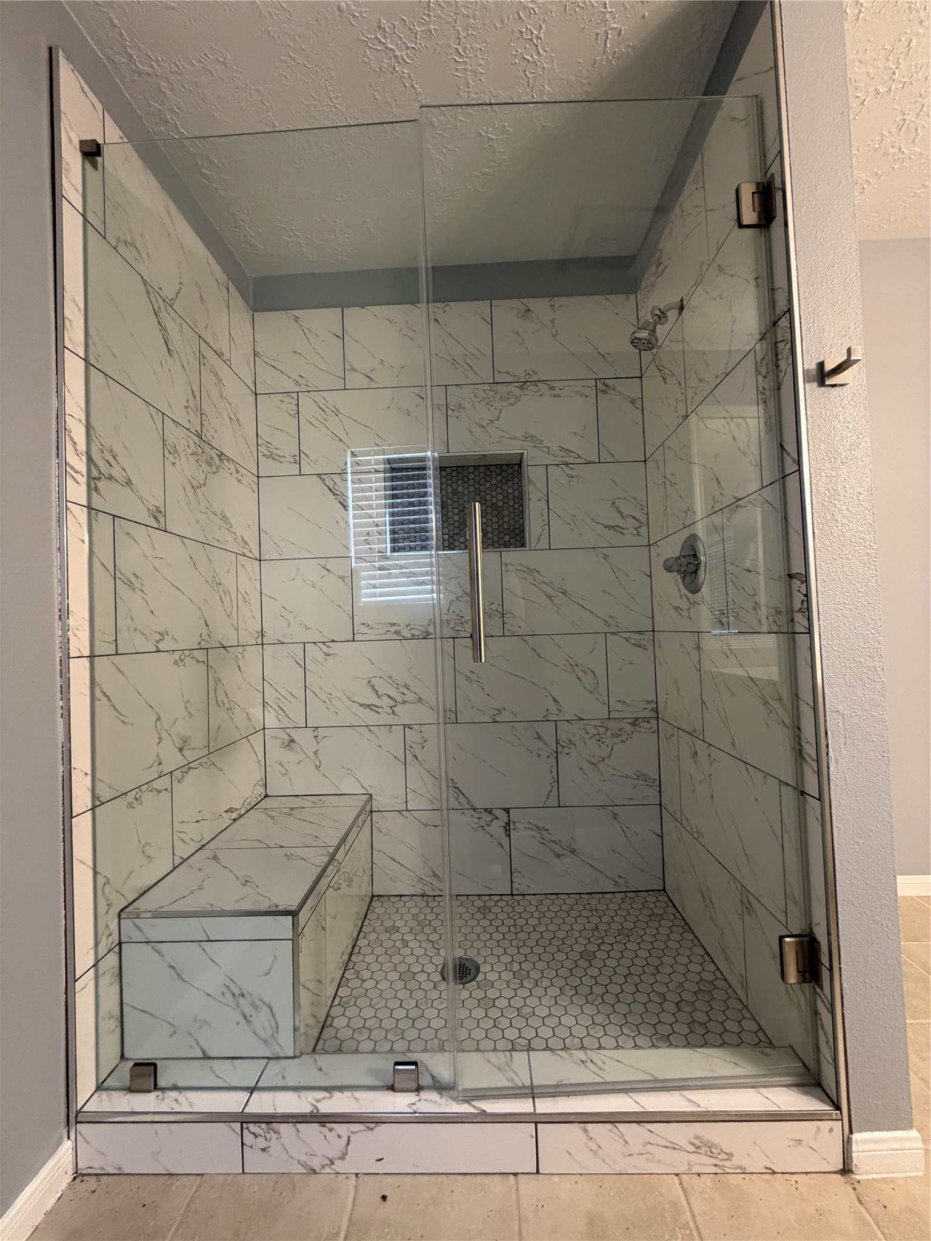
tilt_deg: +2.2
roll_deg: +2.2
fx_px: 502
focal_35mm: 14
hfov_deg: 85.7
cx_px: 466
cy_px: 620
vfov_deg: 102.1
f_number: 2.2
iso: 320
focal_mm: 2.22
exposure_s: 1/60
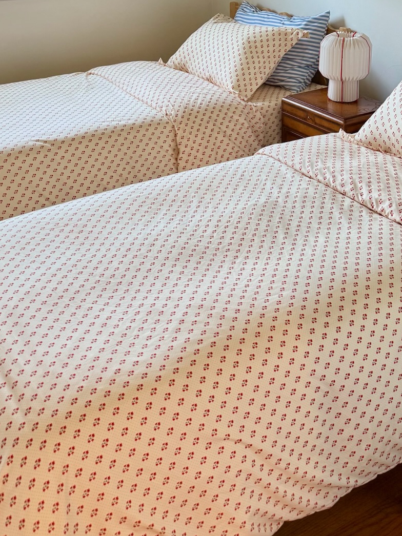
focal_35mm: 47
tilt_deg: -13.1
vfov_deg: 37.7
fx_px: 728
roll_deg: +0.3
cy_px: 53
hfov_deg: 30.8
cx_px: 230
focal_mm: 6.76
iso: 250
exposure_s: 1/60
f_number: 1.78
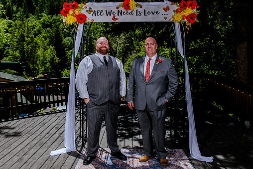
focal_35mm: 37
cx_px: 114
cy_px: 80
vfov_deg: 36.0
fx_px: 260
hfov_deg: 51.8
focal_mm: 31
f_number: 8
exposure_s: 1/400
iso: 160
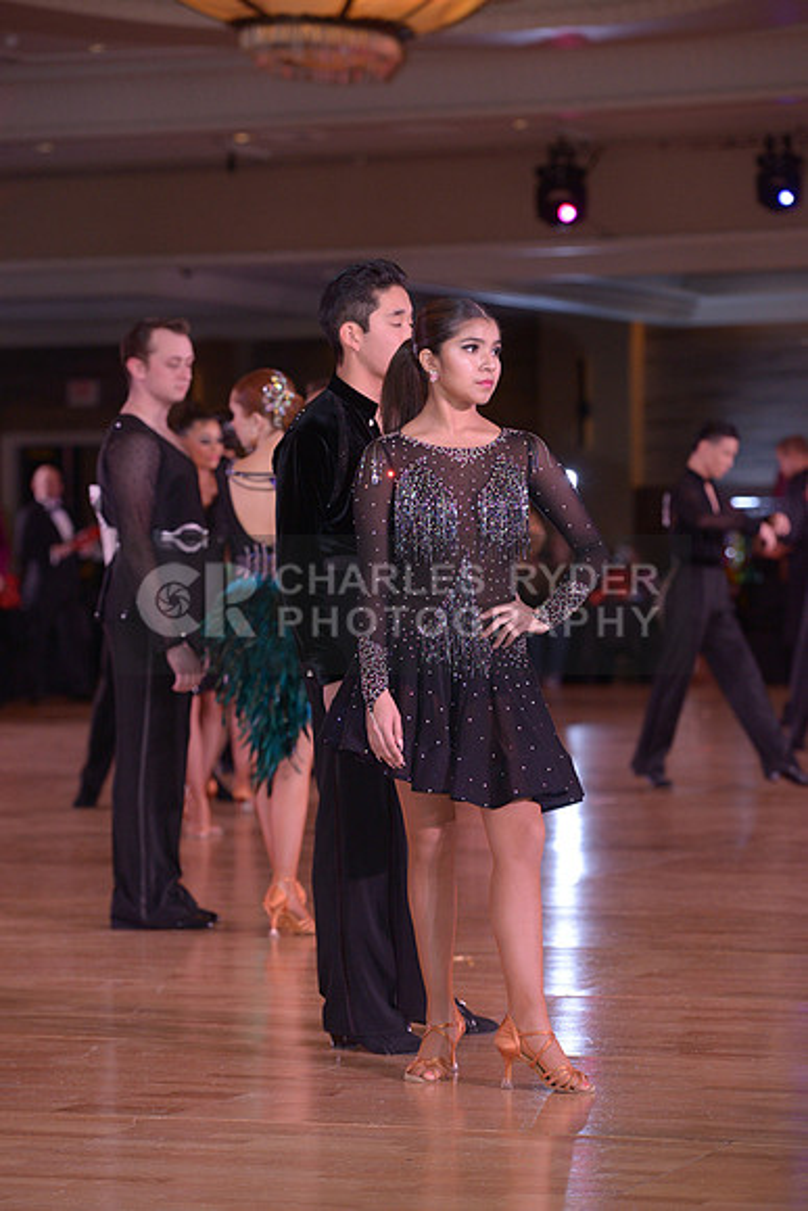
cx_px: 404
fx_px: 4105
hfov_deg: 11.2
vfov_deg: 16.8
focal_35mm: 122
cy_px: 606
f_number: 5
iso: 1250
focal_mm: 122
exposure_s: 1/200
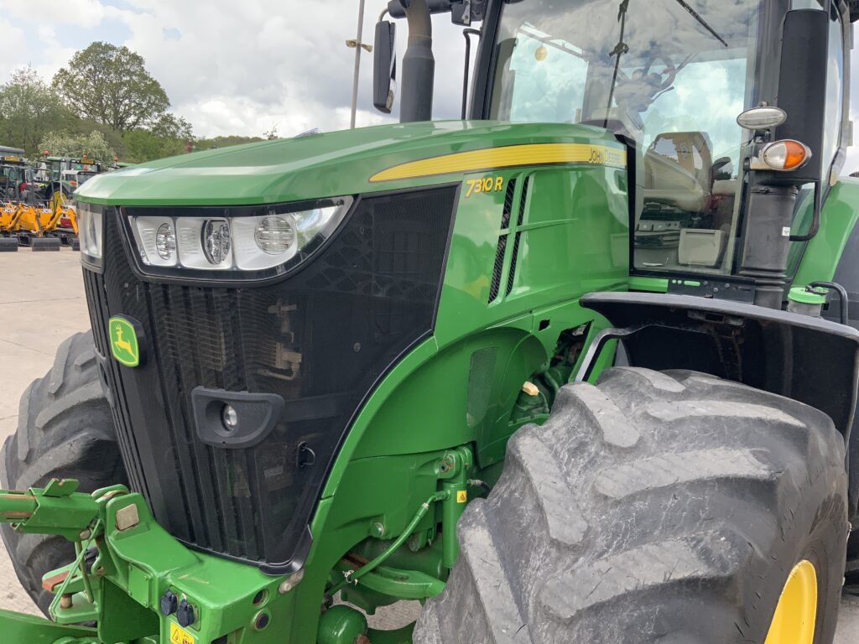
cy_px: 322
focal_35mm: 29
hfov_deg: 61.7
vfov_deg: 48.2
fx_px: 720
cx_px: 430
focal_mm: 3
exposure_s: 1/383
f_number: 1.8
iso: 16
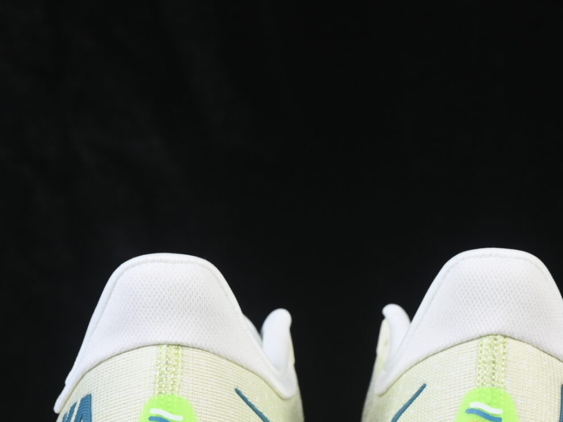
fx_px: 3024
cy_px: 356
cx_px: 341
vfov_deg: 8.0
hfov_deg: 10.6
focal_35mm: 186
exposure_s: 1/80
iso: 160
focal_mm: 50
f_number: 8
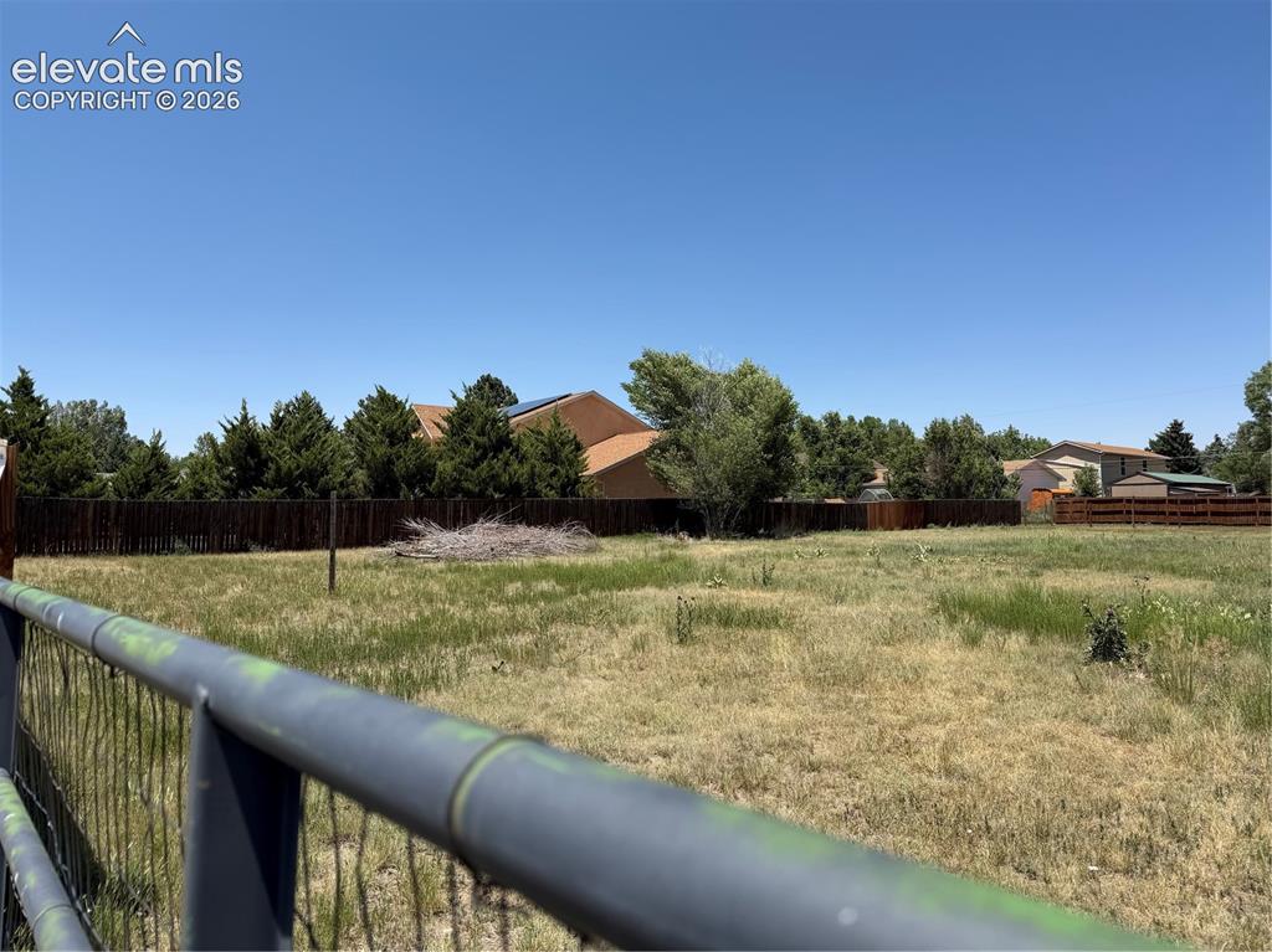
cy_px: 476
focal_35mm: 24
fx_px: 881
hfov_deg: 71.6
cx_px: 636
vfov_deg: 56.8
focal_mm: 6.76
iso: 80
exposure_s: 1/4673
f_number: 1.78
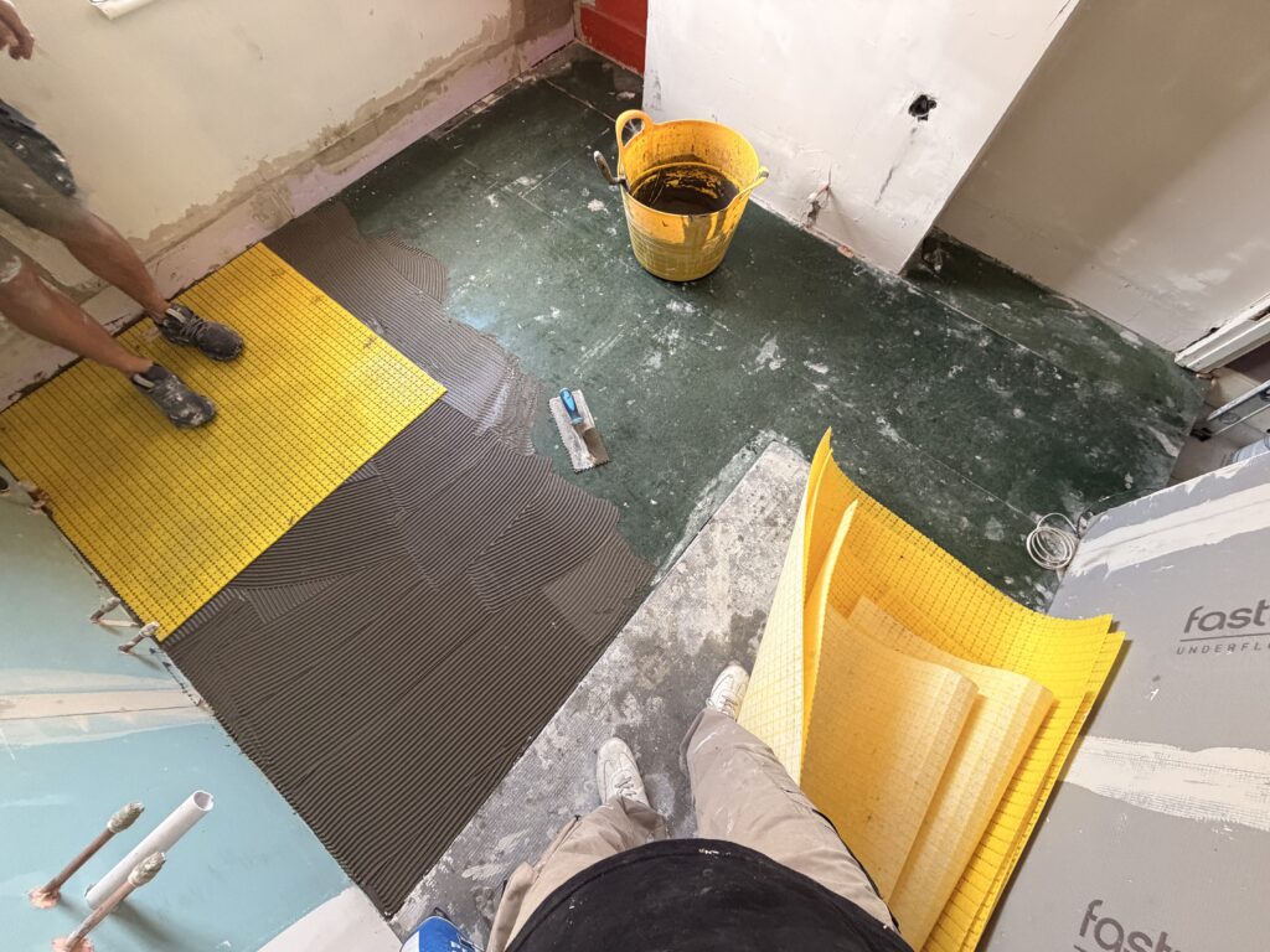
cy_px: 476
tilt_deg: -67.7
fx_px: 514
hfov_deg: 102.1
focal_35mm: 14
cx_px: 635
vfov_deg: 85.7
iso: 320
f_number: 2.2
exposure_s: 1/104
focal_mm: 2.22
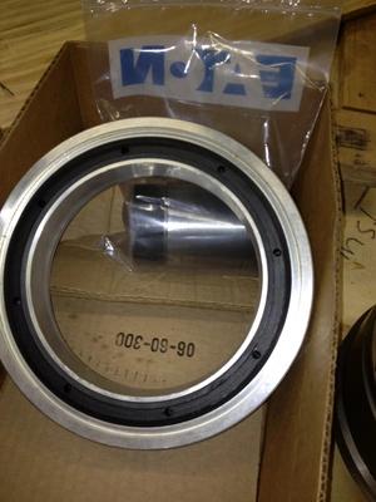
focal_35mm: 35
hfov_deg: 40.7
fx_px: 507
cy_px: 251
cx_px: 188
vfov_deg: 52.6
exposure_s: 1/26
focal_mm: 4.28
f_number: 2.4
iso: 50
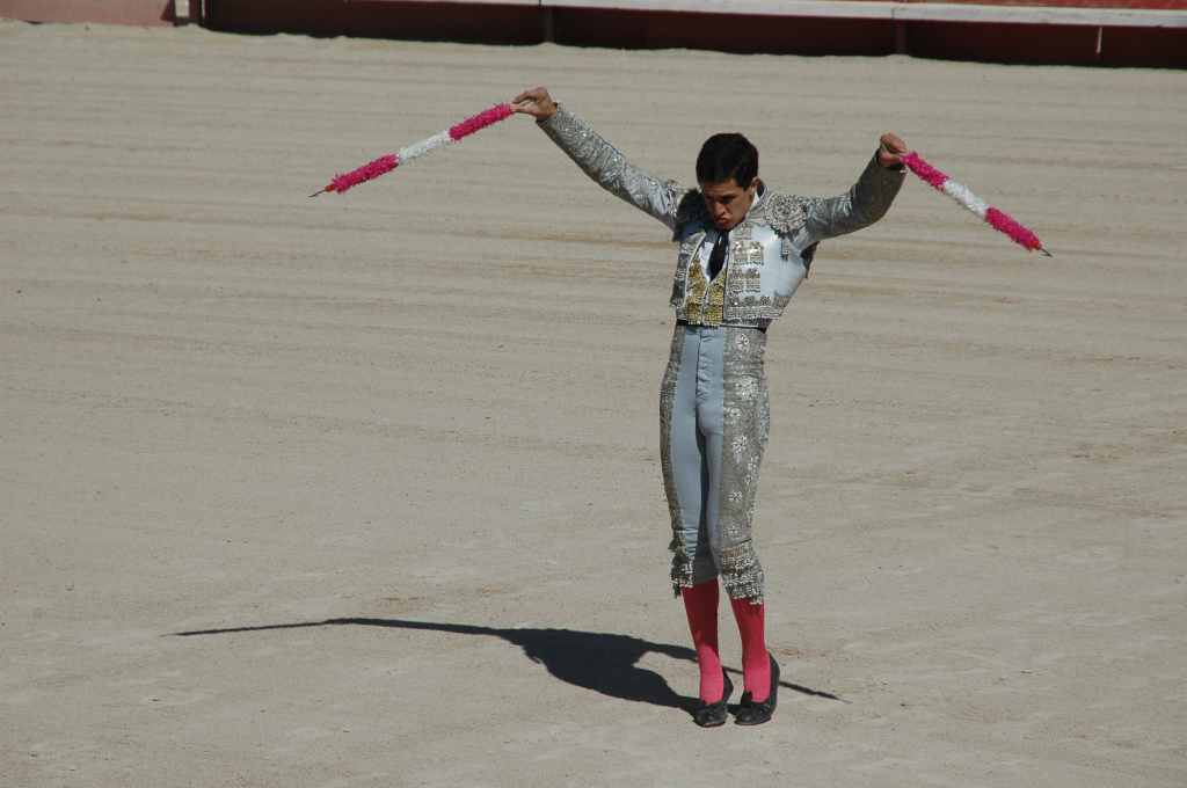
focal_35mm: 300
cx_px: 594
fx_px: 9879
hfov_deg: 6.9
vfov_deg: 4.6
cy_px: 394
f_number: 8
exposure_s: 1/2500
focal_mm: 200
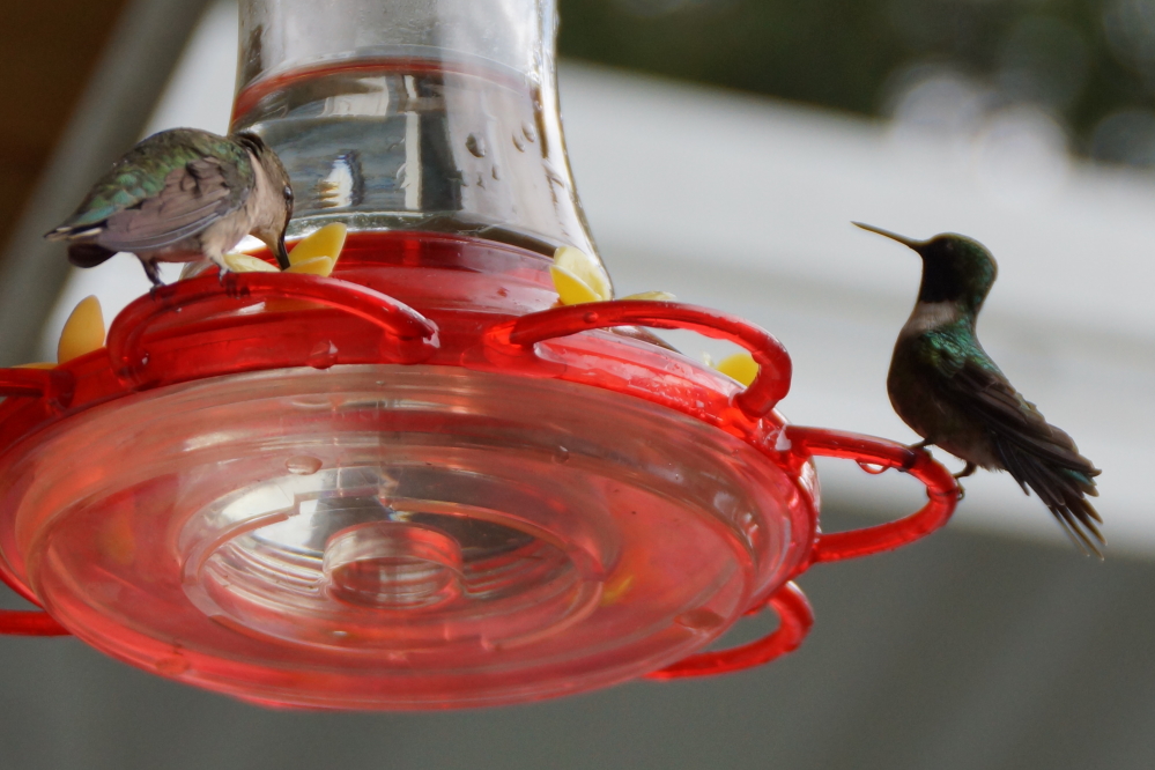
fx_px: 5293
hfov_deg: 12.5
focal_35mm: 165
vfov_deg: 8.3
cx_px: 578
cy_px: 385
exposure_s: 1/200
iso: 400
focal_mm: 110
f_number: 5.6
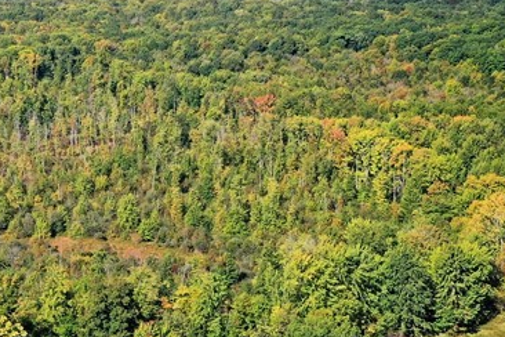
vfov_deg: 16.5
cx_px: -6
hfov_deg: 23.4
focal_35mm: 83
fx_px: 1164
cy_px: 162
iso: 100
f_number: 5.6
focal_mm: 10.26
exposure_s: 1/500
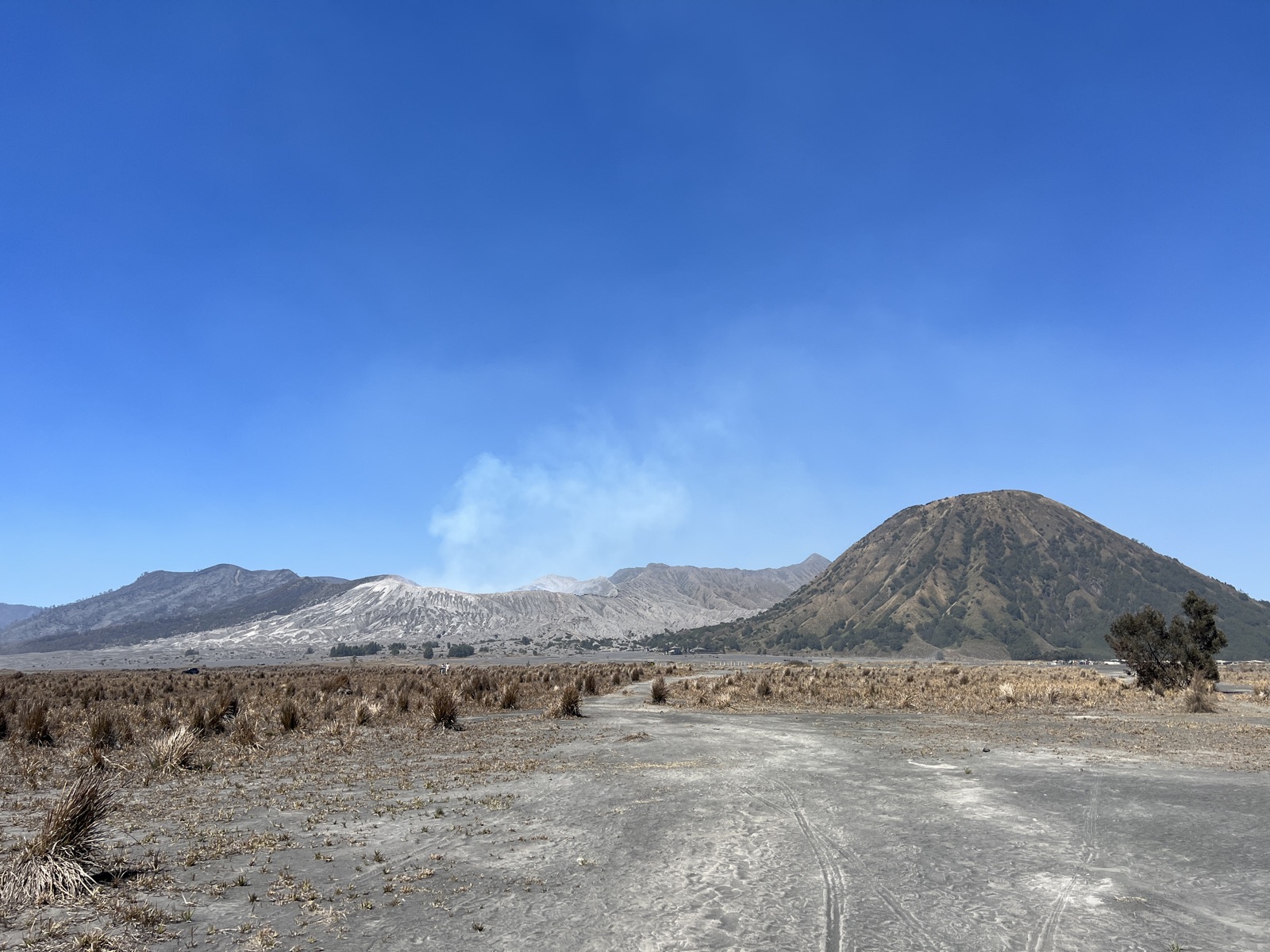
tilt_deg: +11.1
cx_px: 635
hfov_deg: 67.3
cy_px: 476
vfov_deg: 53.1
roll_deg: +0.4
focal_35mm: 26
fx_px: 954
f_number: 1.5
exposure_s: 1/5076
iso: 50
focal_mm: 5.7
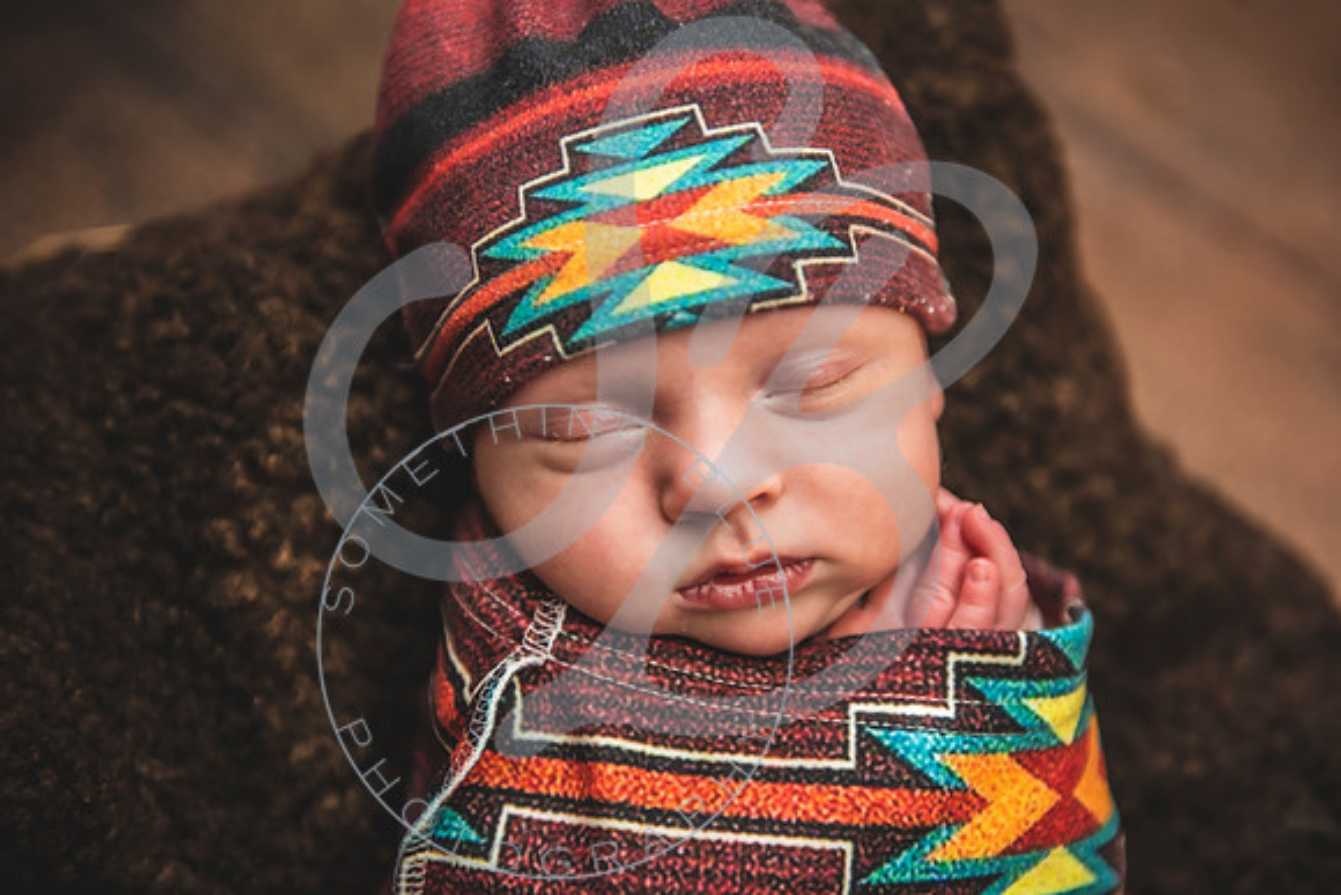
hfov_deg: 35.6
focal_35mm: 56
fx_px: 2086
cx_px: 670
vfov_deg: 24.2
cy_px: 448
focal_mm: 56
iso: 200
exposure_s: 1/125
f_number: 2.8
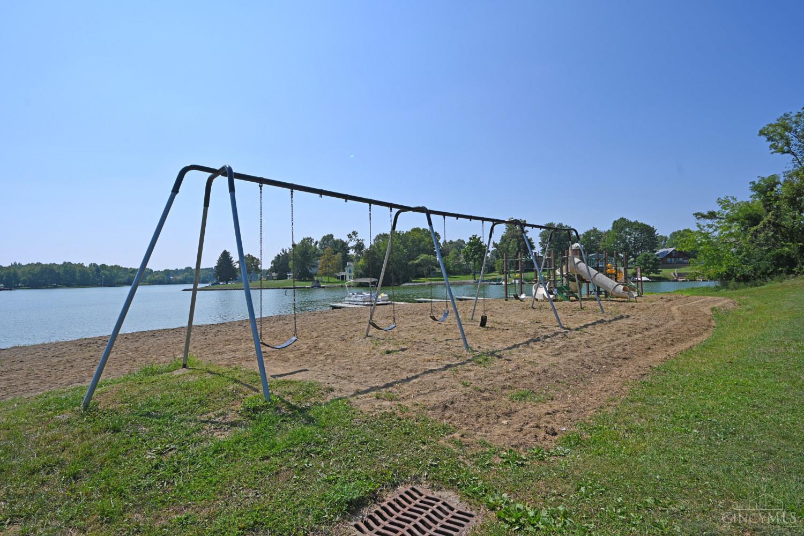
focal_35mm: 17
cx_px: 402
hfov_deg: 93.3
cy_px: 268
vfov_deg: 70.4
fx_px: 380
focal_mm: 17
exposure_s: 1/500
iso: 100
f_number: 8
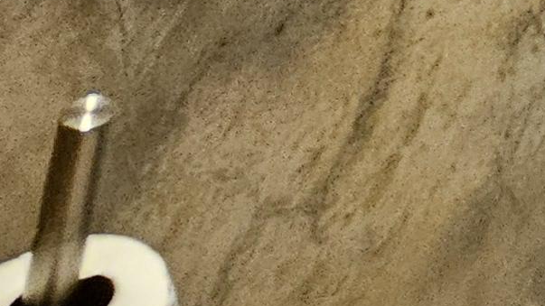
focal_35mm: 94
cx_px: 1634
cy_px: -580
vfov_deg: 10.0
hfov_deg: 11.5
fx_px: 1358
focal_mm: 2.2
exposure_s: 1/25
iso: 800
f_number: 2.2
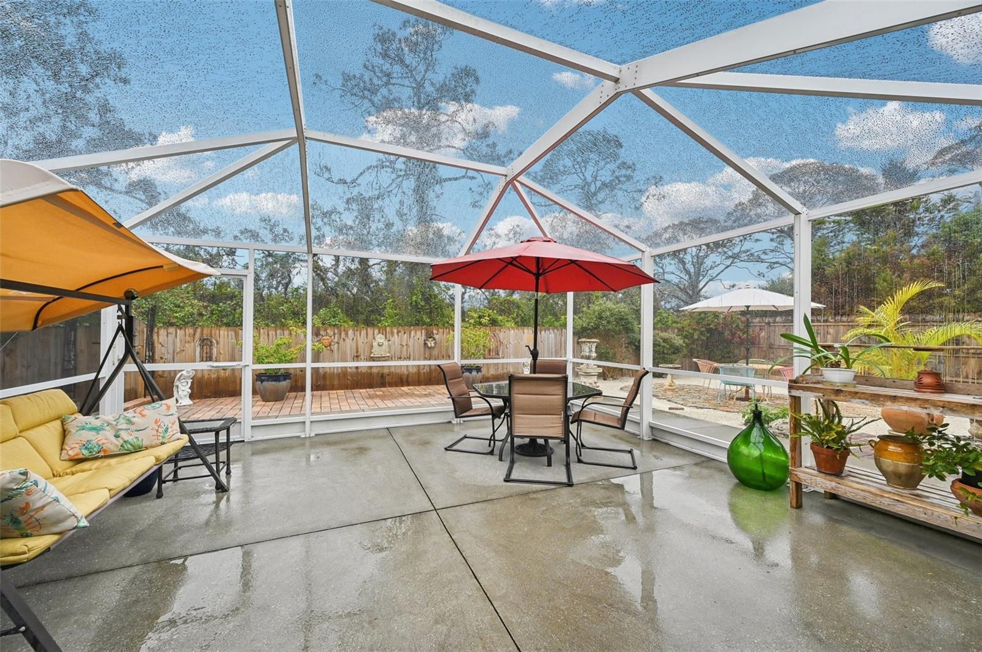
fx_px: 381
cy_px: 326
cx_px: 491
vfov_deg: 81.1
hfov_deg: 104.3
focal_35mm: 14
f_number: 8
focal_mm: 14
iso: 400
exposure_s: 1/200
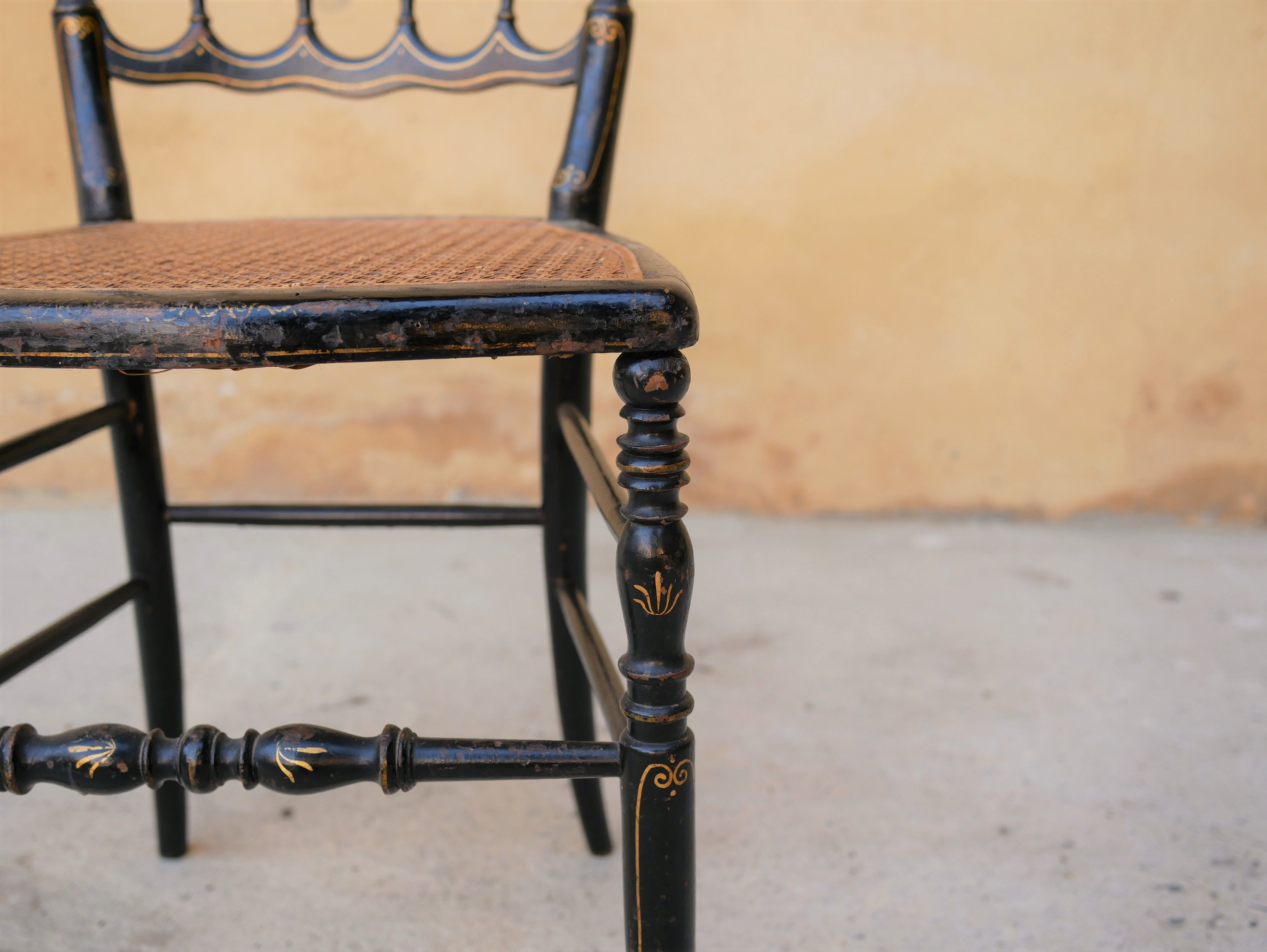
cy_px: 476
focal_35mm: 40
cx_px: 634
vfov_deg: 36.0
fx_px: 1465
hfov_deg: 46.8
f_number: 2.5
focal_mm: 20
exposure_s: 1/250
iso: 200
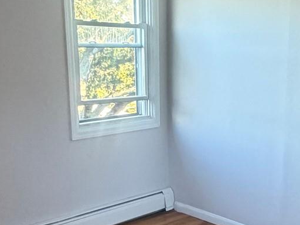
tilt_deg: -14.2
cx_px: 202
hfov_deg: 34.0
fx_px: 485
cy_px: 180
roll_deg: -0.2
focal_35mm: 56
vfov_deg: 25.6
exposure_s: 1/60
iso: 400
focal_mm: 2.22
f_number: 2.2
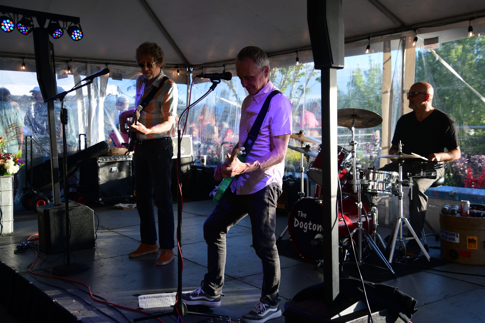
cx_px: 242
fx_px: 546
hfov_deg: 47.9
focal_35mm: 40
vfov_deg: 33.0
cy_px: 162
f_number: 3.5
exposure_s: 1/250
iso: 125
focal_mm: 27
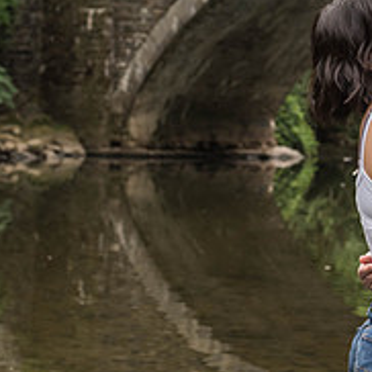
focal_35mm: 141
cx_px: 331
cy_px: 95
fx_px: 1714
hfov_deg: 12.3
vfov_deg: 12.4
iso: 1250
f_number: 4
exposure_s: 1/125
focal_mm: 48
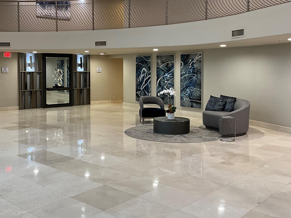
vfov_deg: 35.0
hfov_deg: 45.5
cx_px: 116
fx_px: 345
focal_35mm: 41
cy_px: 84
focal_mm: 3
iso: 64
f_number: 1.8
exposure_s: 1/60
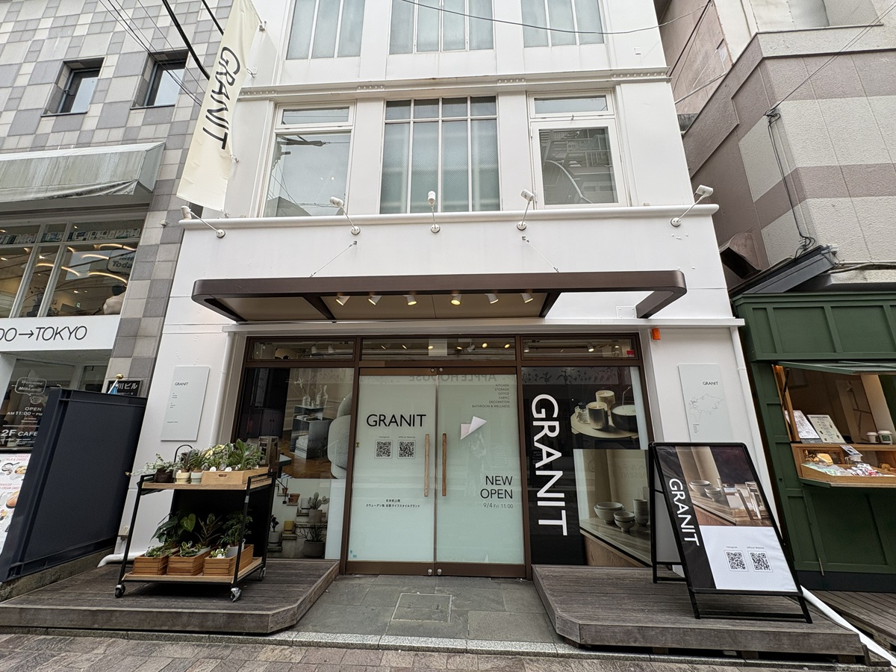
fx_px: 362
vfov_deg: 85.7
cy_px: 336
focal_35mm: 14
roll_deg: +0.9
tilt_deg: +15.6
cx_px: 448
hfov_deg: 102.1
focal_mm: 2.22
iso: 40
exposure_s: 1/249
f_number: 2.2
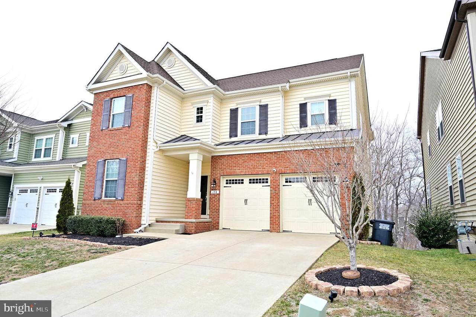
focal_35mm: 23
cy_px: 158
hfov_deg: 76.1
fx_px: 304
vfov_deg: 55.1
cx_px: 238
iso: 100
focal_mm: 23
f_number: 4
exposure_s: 1/160
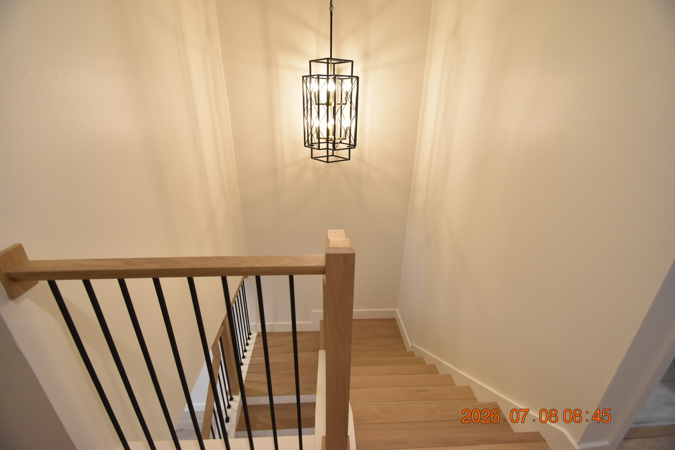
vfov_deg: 77.3
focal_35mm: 15
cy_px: 225
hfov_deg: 100.4
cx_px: 338
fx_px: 281
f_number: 3.5
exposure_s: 1/90
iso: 800
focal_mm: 10
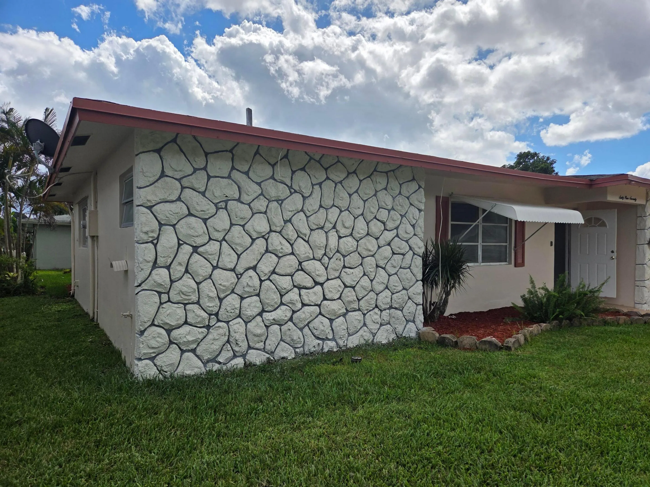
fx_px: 432
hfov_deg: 73.9
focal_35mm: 23
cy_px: 244
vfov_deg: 58.9
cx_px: 325
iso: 64
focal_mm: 5.4
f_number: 1.8
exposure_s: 1/7891
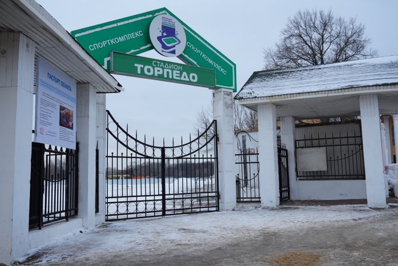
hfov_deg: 55.8
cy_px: 133
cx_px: 199
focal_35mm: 34
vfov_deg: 39.0
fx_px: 376
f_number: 5
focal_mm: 34
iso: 500
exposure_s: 1/200
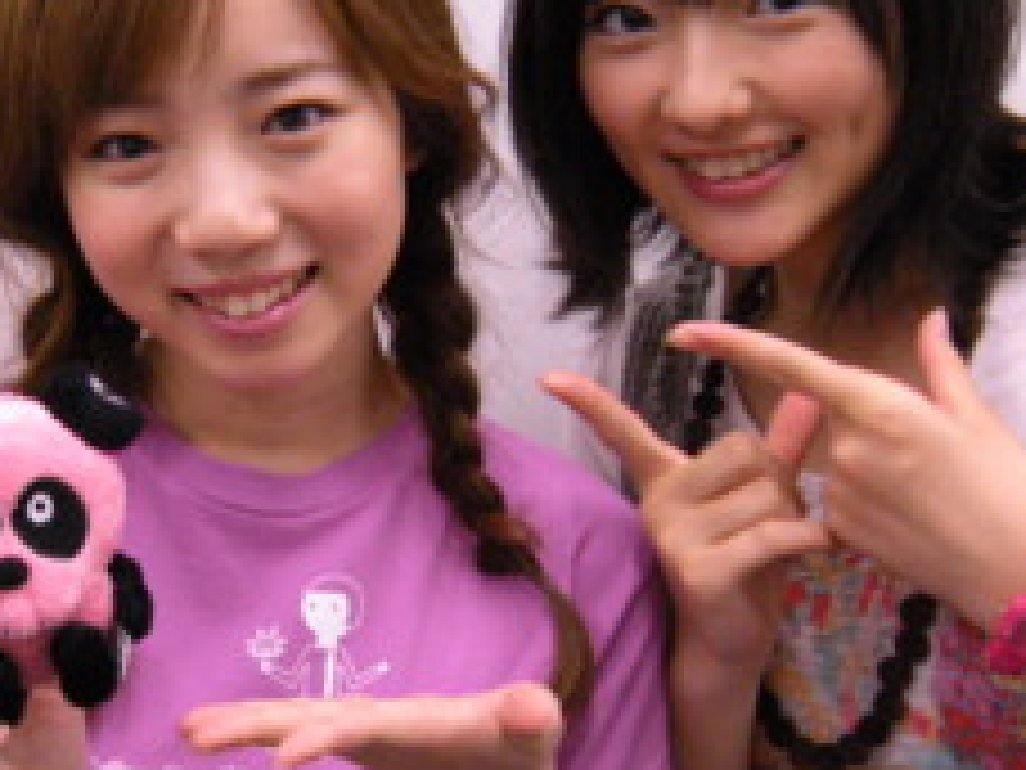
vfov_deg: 21.3
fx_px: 2045
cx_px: 230
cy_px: 347
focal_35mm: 69
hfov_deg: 27.7
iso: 325
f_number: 3.8
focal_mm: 5.9
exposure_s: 1/60
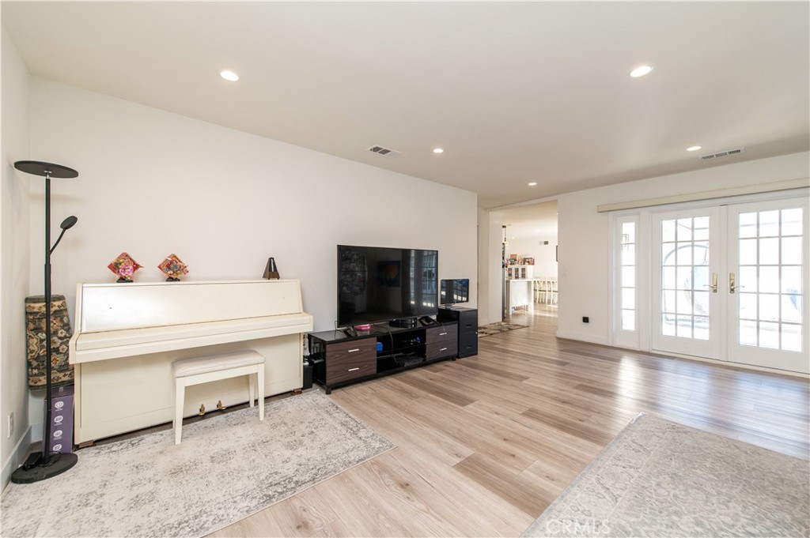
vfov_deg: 81.1
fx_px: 315
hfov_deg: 104.3
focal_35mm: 14
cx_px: 405
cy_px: 269
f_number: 4.5
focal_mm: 14
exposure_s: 1/80
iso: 200
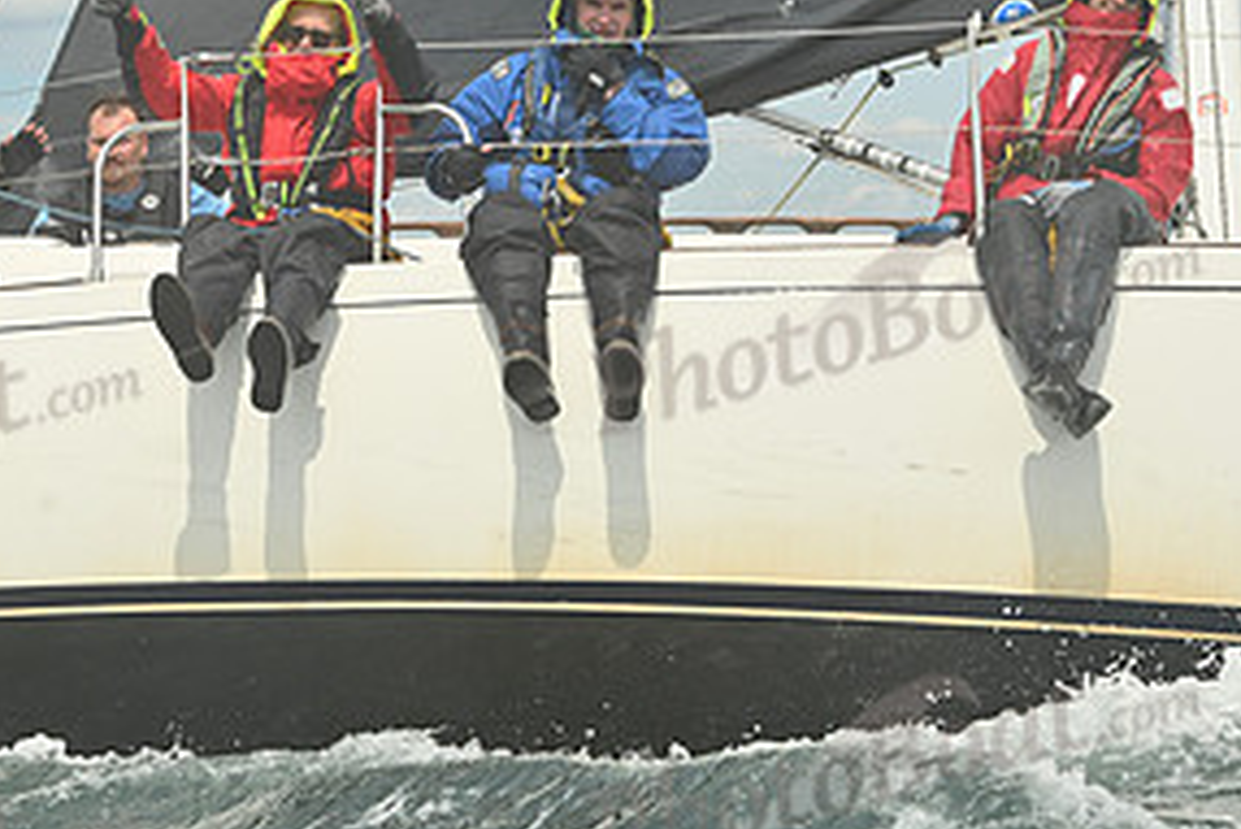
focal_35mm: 142
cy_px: 158
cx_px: 369
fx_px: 4897
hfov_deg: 14.4
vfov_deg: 9.6
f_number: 11
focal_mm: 70
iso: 320
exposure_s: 1/1250
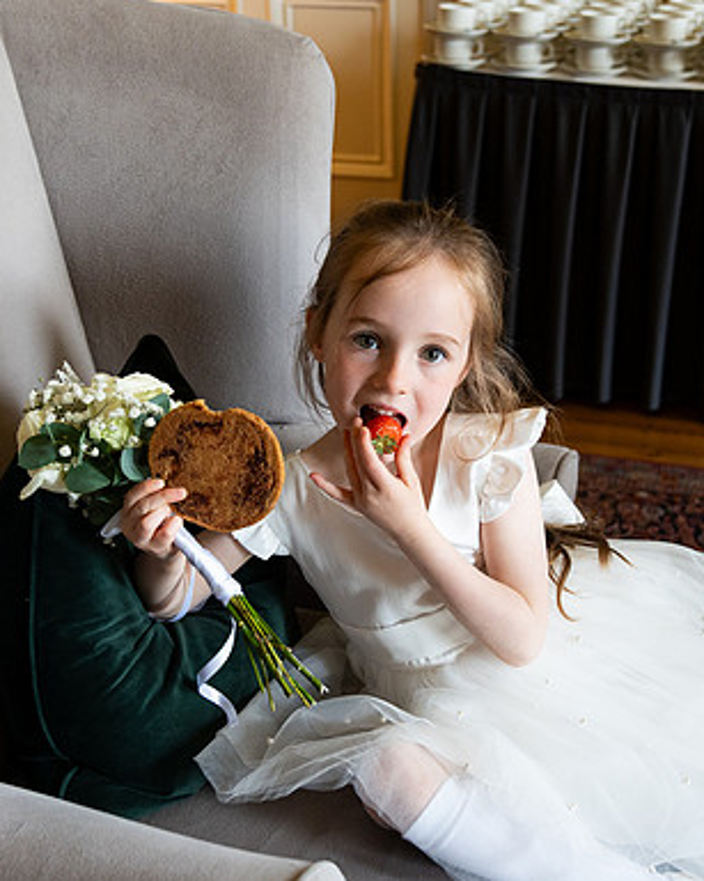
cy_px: 439
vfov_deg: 36.7
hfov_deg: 29.6
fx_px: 1329
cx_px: 404
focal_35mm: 51
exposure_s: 1/160
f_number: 2.8
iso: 1250
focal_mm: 24
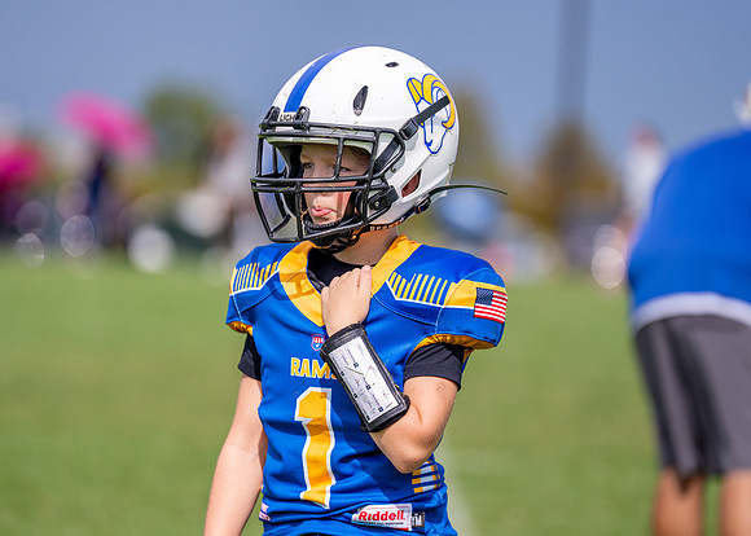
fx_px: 5124
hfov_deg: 8.4
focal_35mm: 240
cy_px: 303
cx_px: 331
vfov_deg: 6.0
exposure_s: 1/6400
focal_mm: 200
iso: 250
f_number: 2.8
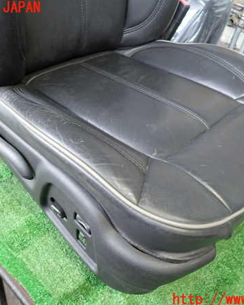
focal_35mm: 33
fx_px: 298
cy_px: 154
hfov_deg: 44.5
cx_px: 122
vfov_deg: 54.2
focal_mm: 4.5
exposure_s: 1/30
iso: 320
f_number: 2
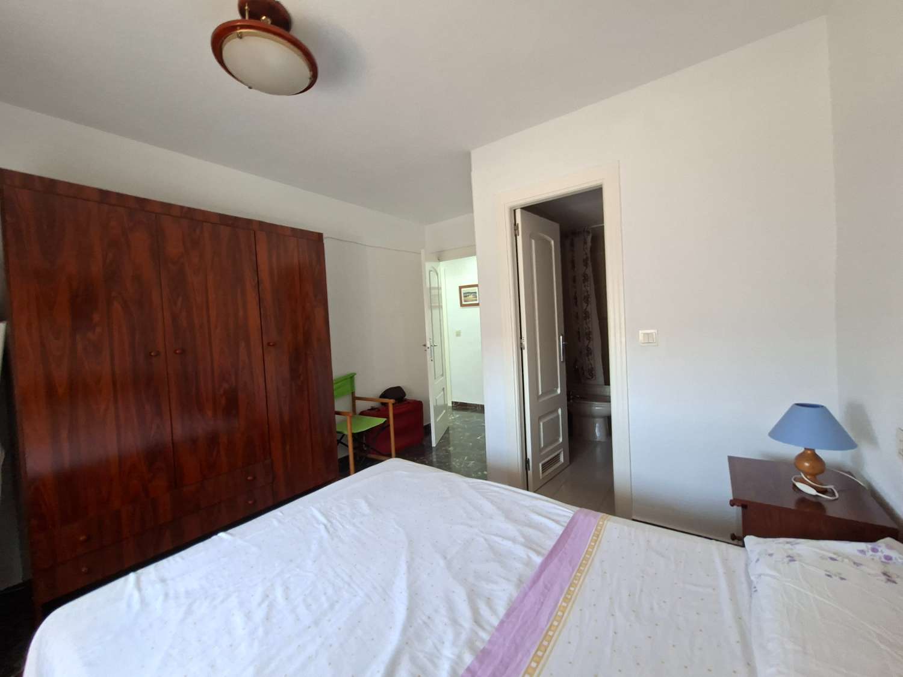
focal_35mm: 13
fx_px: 339
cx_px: 452
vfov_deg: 89.9
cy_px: 338
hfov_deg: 106.2
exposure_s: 1/30
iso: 200
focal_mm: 1.74
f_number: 2.2
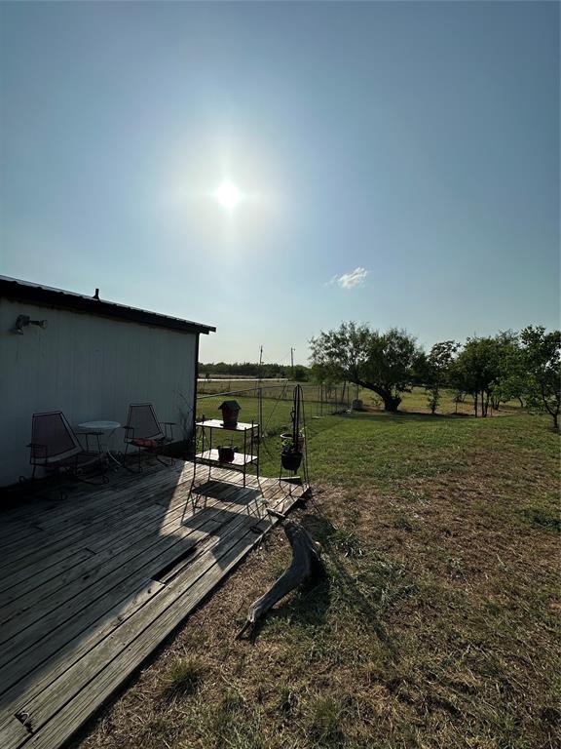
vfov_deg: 102.1
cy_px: 374
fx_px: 303
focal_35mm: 14
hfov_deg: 85.7
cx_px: 280
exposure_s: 1/7813
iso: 32
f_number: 2.2
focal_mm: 2.22
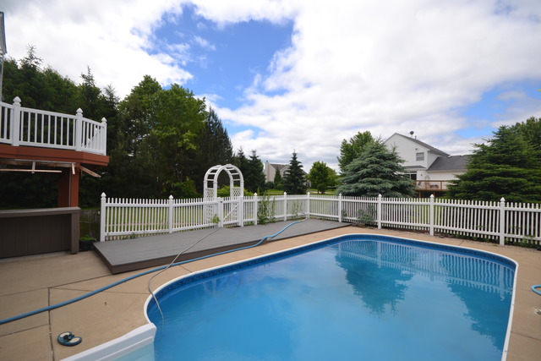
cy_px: 180
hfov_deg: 100.4
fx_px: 225
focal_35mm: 15
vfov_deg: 77.4
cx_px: 270
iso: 100
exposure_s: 1/200
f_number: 9
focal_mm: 10
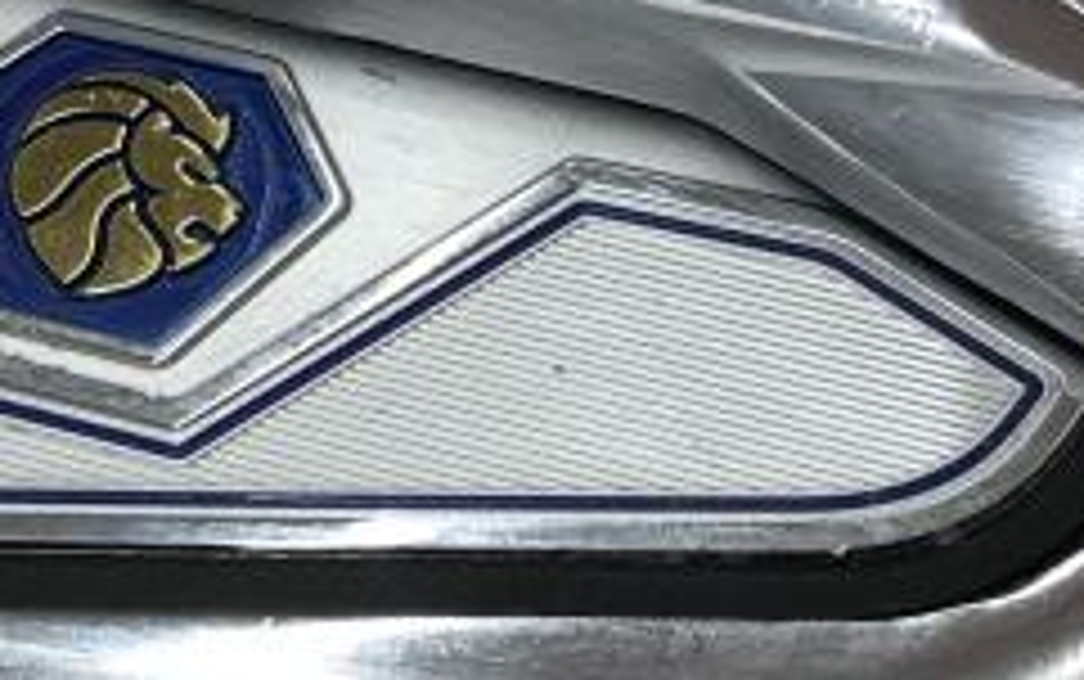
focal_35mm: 118
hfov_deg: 17.6
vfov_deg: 11.0
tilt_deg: -83.0
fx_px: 3488
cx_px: 432
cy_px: 5
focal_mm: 3.99
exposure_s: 1/100
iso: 25
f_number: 1.8
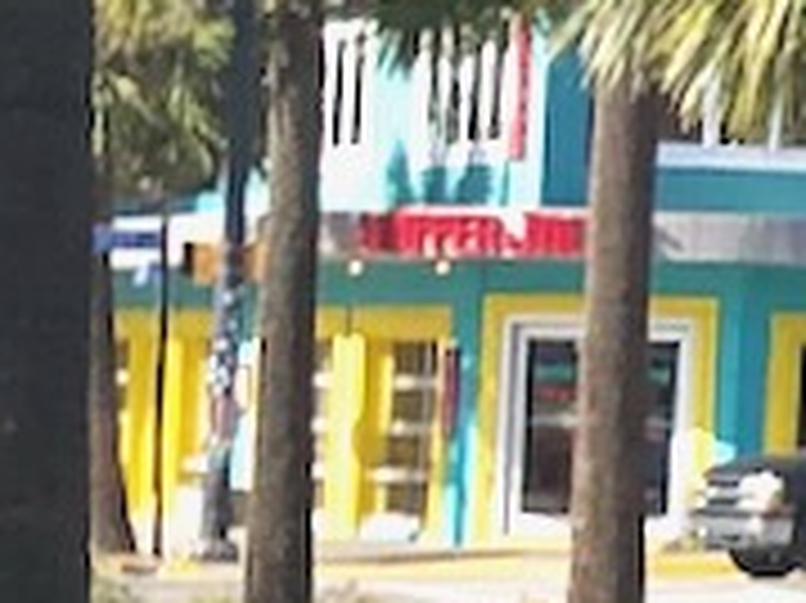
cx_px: 2648
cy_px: -137
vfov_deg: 7.8
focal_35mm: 188
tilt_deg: +8.6
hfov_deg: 8.4
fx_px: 4374
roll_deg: -0.8
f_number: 1.8
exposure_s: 1/2114
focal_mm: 3.99
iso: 20
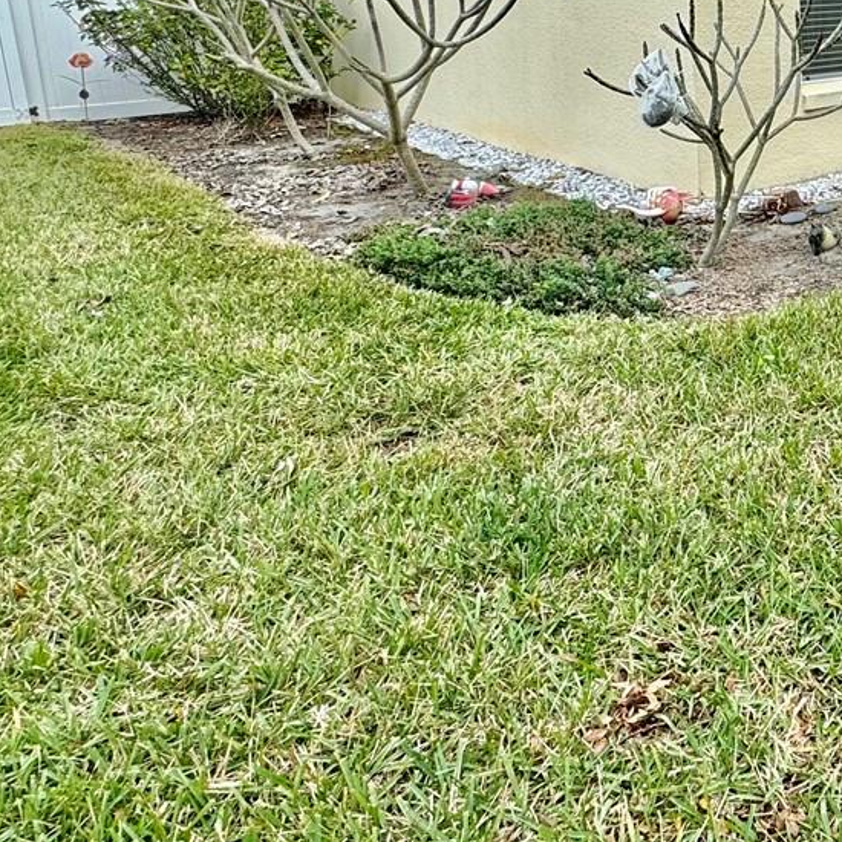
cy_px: 115
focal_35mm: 36
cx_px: 1020
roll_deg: +0.2
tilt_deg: -9.8
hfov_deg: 35.7
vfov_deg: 42.9
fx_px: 991
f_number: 2.2
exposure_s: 1/741
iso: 40
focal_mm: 2.22
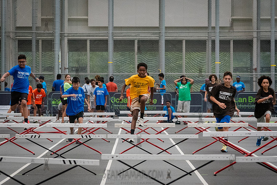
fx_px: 1915
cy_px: 100
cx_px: 142
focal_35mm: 249
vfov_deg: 5.5
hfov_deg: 8.3
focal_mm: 155
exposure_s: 1/640
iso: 6400
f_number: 7.1
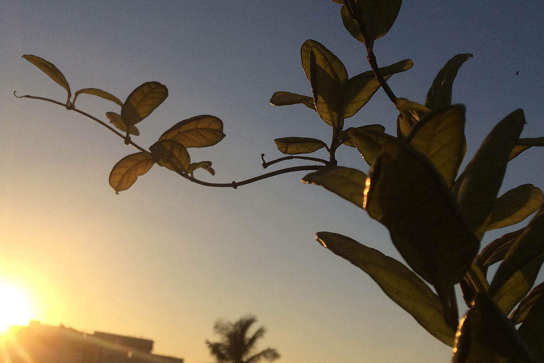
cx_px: 252
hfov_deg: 45.4
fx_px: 650
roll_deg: -9.7
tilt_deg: +16.9
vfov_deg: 31.1
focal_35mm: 43
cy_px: 151
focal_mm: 4.15
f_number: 2.2
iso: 32
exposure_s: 1/2933
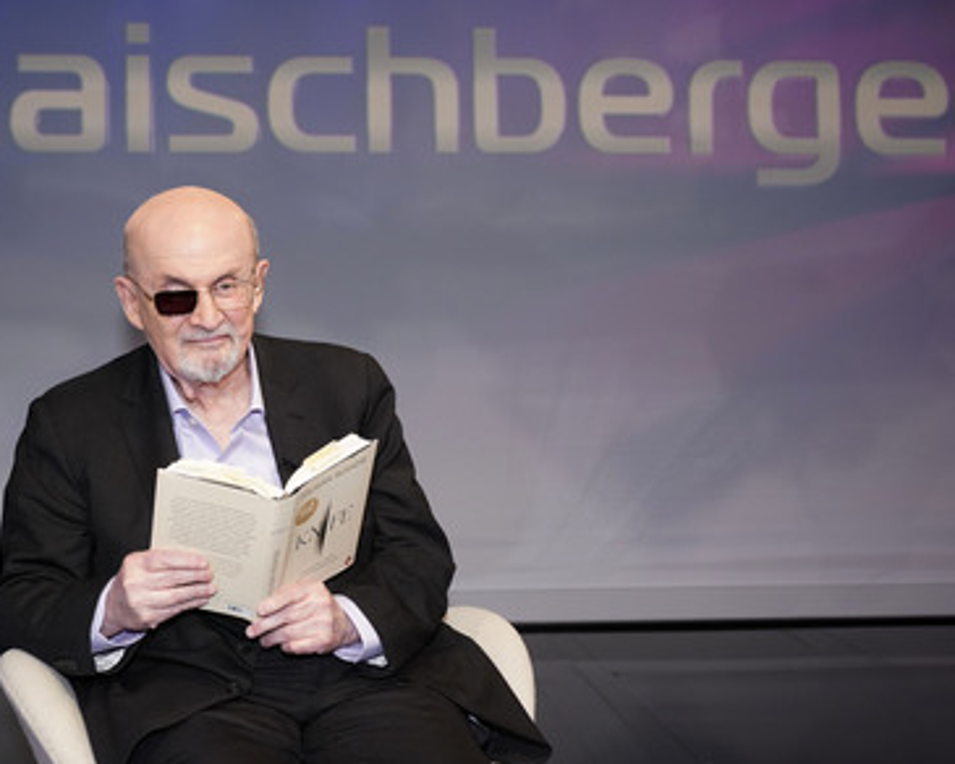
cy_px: 390
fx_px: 1244
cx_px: 425
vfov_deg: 34.1
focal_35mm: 44
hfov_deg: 42.0
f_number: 5
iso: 2000
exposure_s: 1/200
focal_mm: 38
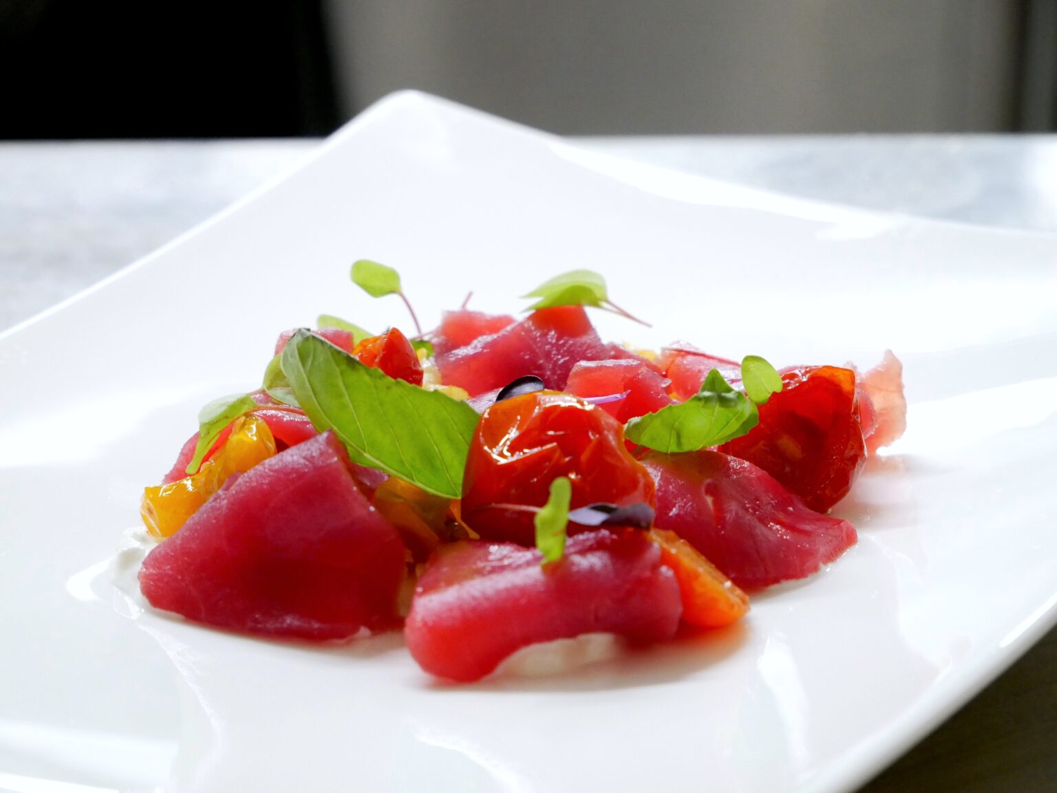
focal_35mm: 120
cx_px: 528
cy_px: 396
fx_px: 3665
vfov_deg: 12.4
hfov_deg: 16.4
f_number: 5.6
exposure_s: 1/60
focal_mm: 60
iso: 3200
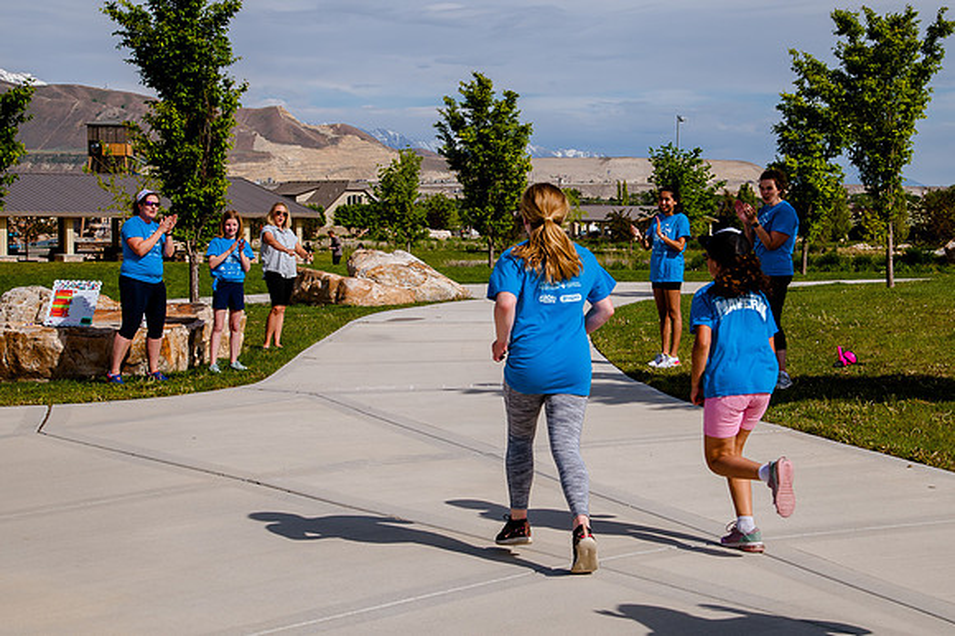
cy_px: 263
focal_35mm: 62
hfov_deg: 32.4
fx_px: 1639
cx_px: 542
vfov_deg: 21.9
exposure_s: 1/640
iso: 200
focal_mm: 50
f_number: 10
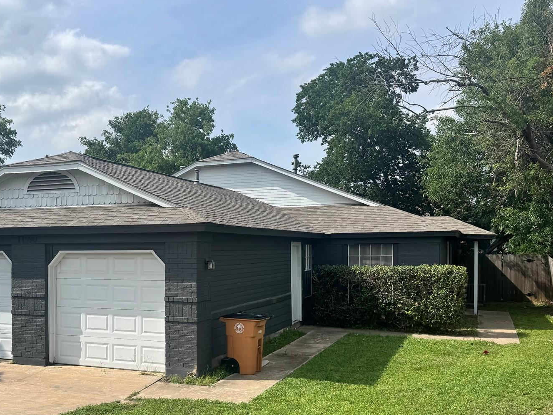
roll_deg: +0.4
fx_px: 591
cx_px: 201
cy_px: 270
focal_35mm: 37
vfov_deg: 38.3
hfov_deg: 49.6
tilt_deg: -2.3
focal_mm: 6.76
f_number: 1.78
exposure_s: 1/5348
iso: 80
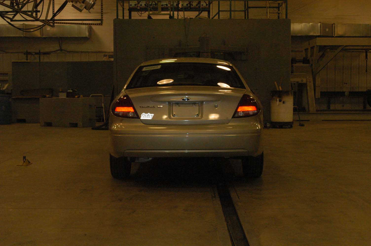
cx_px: 186
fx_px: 649
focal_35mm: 63
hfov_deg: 31.9
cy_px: 123
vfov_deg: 21.5
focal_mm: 42
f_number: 11
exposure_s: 1/60
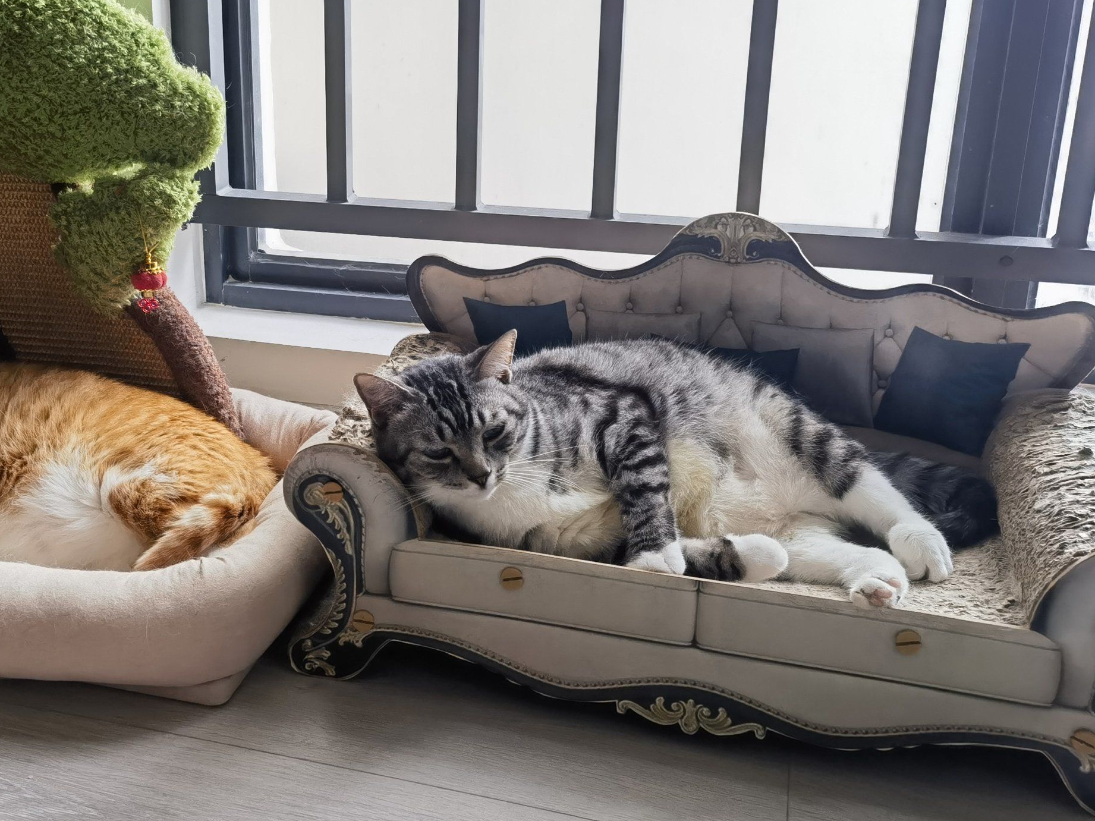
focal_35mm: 43
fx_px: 1360
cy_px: 311
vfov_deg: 33.4
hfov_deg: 43.3
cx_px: 370
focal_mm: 6.67
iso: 50
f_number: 1.9
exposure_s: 1/100
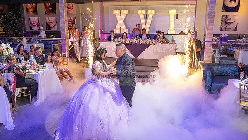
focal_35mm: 33
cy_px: 75
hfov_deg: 59.5
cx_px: 122
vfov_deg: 35.6
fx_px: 217
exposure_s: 1/125
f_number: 3.5
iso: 1000
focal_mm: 31
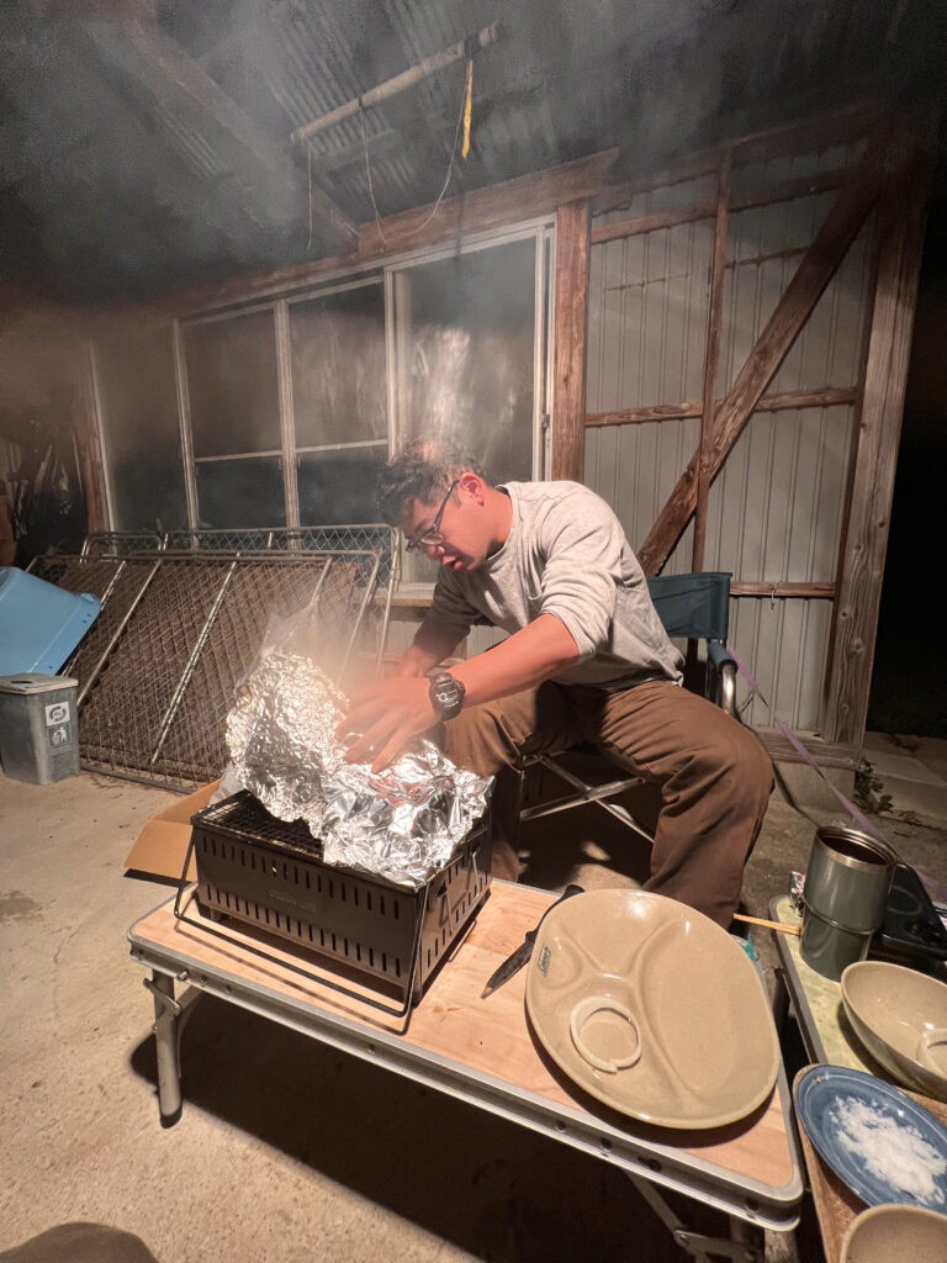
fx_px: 474
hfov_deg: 89.9
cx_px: 474
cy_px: 632
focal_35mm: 13
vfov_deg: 106.2
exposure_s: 1/50
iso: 250
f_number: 1.8
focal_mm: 1.6
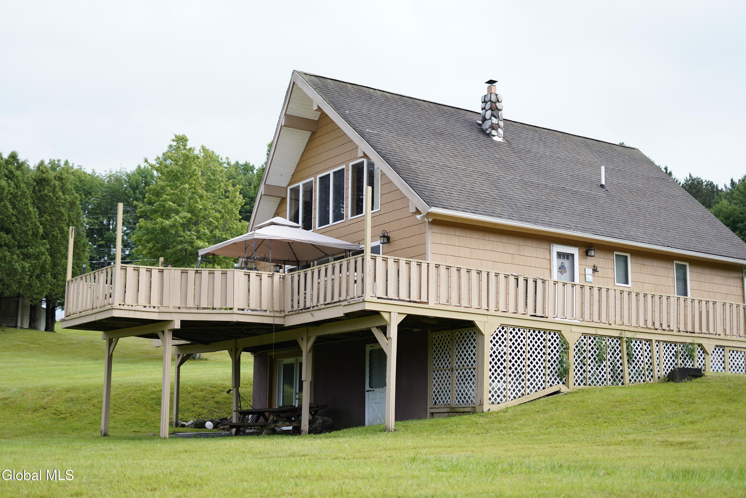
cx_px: 373
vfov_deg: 27.0
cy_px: 249
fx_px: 1036
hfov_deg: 39.6
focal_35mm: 50
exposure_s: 1/1250
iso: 160
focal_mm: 50
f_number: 2.2
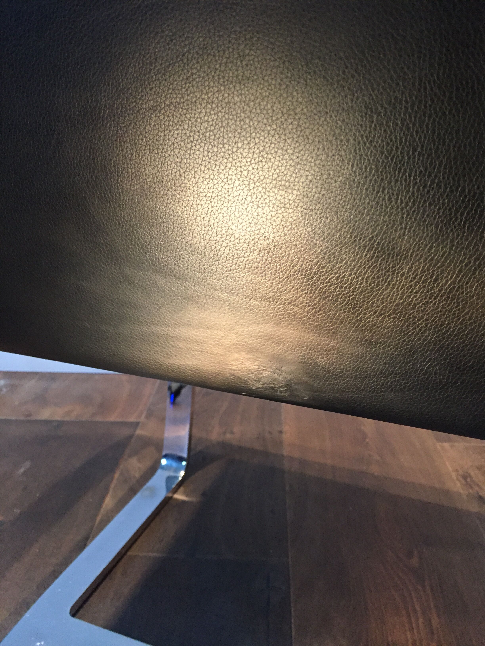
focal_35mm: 29
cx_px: 242
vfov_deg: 61.7
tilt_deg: -20.2
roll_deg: -0.4
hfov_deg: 48.2
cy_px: 323
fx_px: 542
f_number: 2.2
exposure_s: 1/20
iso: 250
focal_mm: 4.15
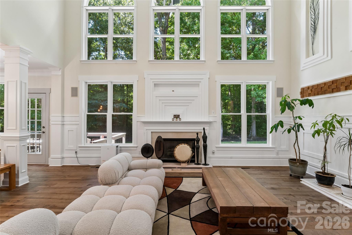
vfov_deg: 73.1
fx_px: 158
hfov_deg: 96.0
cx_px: 176
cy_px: 118
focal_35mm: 16
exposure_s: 1/8
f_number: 13
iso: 400
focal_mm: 16.2
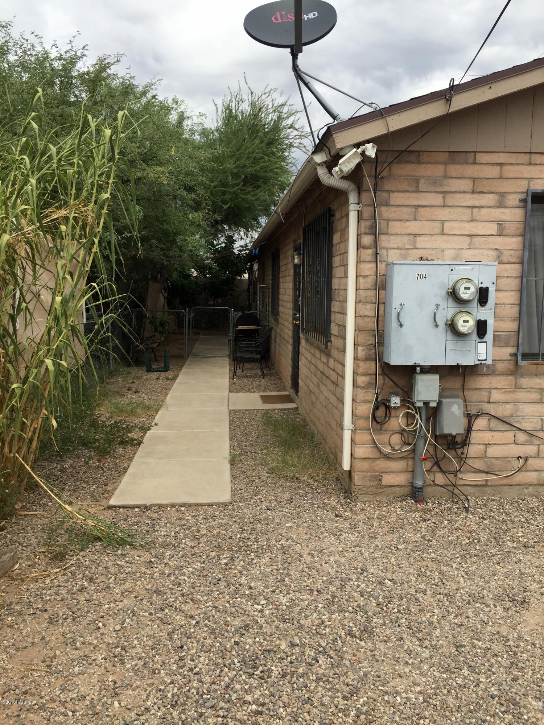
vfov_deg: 61.7
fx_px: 608
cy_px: 362
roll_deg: -1.8
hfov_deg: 48.2
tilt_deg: -5.2
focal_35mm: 29
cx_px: 272
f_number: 2.2
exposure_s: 1/1980
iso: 32
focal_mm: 4.15
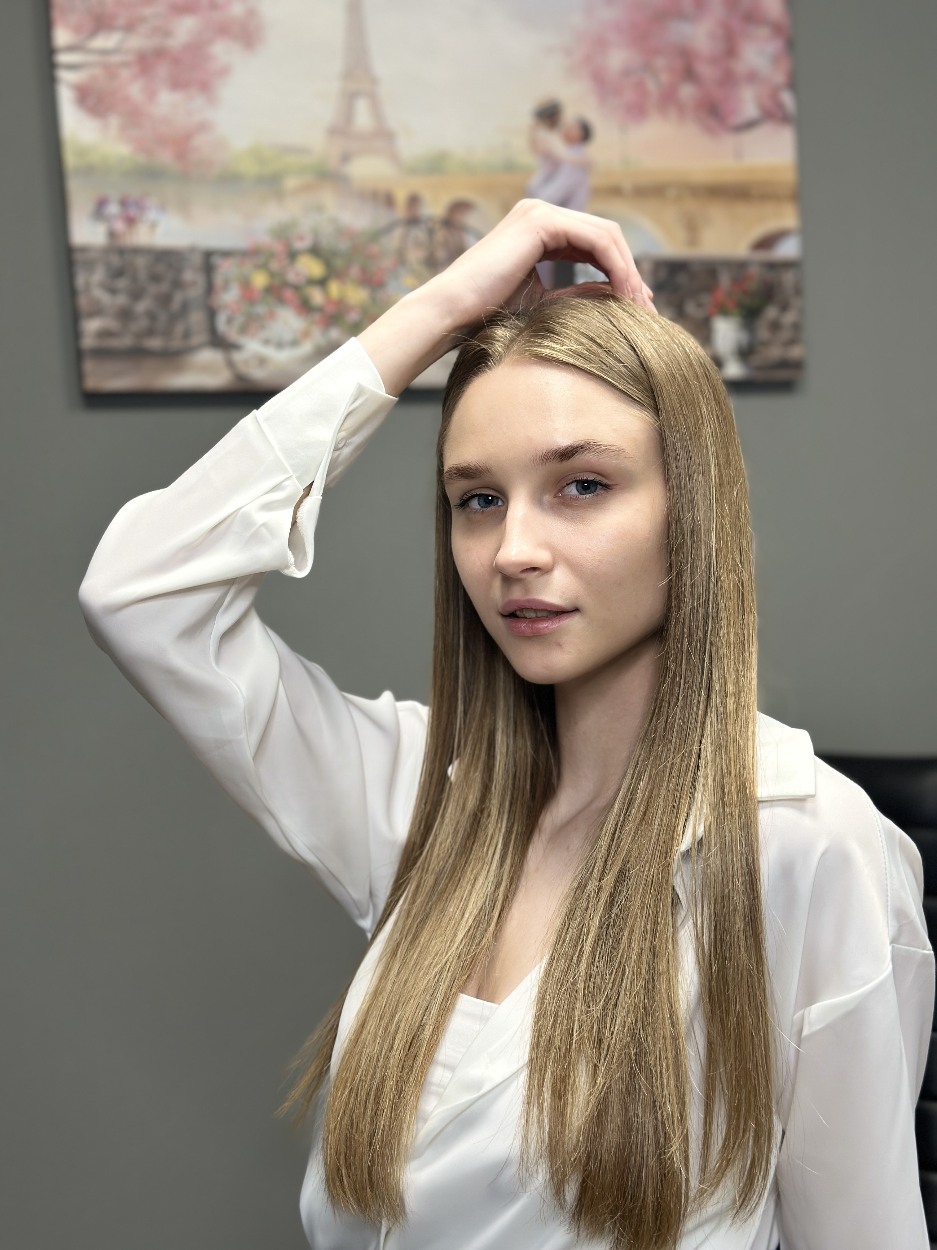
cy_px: 625
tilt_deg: -1.6
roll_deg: +3.6
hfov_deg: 30.3
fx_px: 1732
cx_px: 468
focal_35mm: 48
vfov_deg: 39.7
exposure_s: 1/50
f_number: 1.78
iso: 64
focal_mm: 6.86
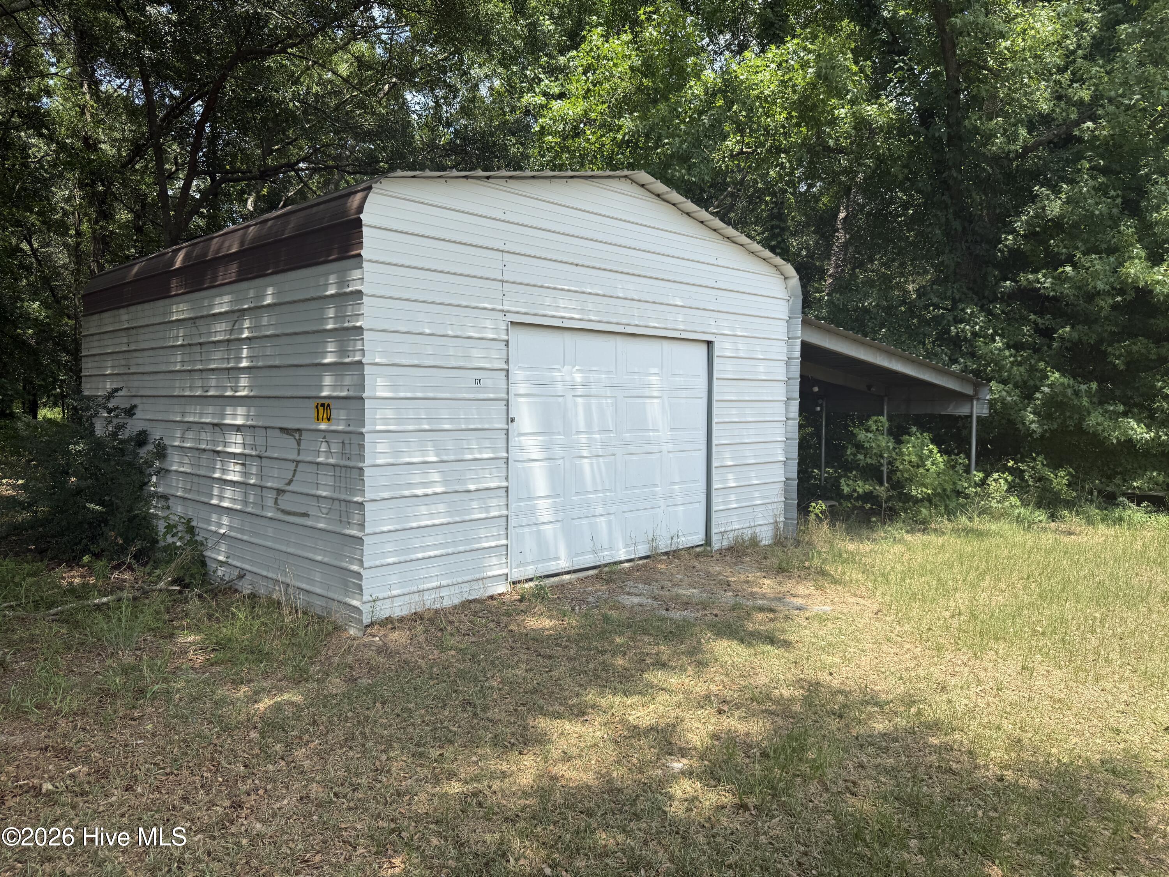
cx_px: 584
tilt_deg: -3.8
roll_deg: -1.1
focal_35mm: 24
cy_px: 438
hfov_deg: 71.6
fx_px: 810
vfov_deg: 56.8
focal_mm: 6.76
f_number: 1.78
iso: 80
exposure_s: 1/2232
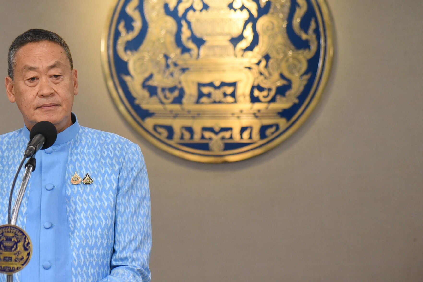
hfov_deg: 10.5
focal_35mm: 196
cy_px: 120
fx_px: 2304
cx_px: 119
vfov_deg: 7.0
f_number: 4
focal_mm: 135
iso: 6400
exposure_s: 1/500
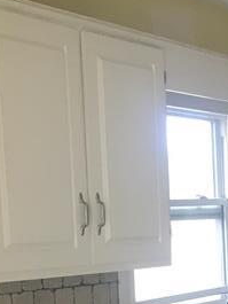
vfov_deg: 17.0
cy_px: 335
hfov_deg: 12.0
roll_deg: +1.2
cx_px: 426
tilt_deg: -7.4
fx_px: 983
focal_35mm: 112
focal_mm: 4.15
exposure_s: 1/30
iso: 40
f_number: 2.2
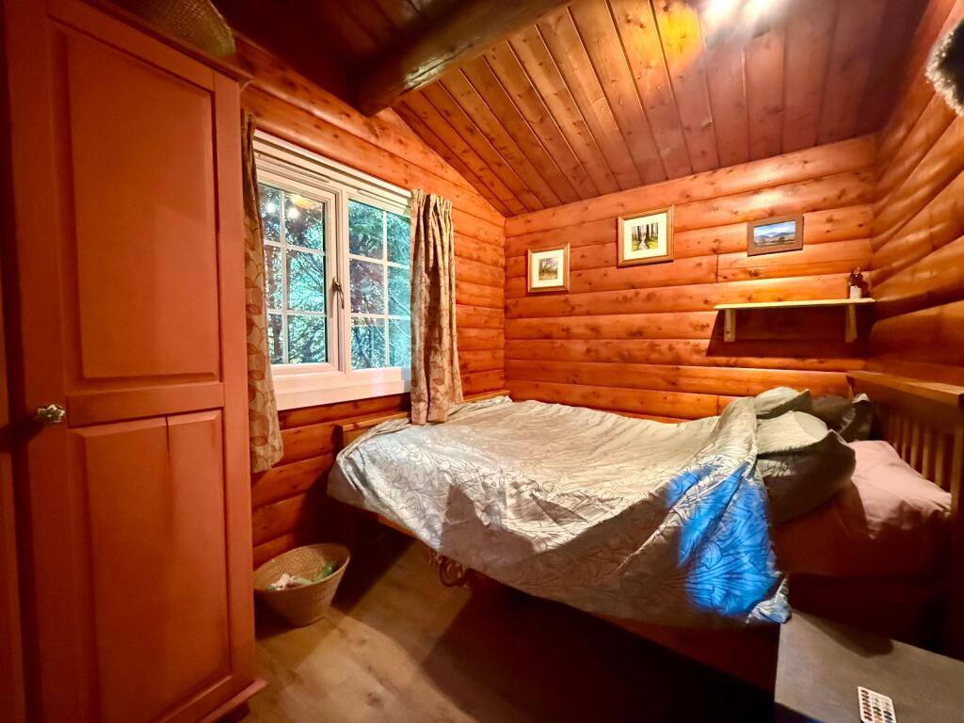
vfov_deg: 85.7
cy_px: 362
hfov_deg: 102.1
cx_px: 482
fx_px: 390
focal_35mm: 14
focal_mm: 2.22
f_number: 2.2
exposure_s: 1/59
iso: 1250
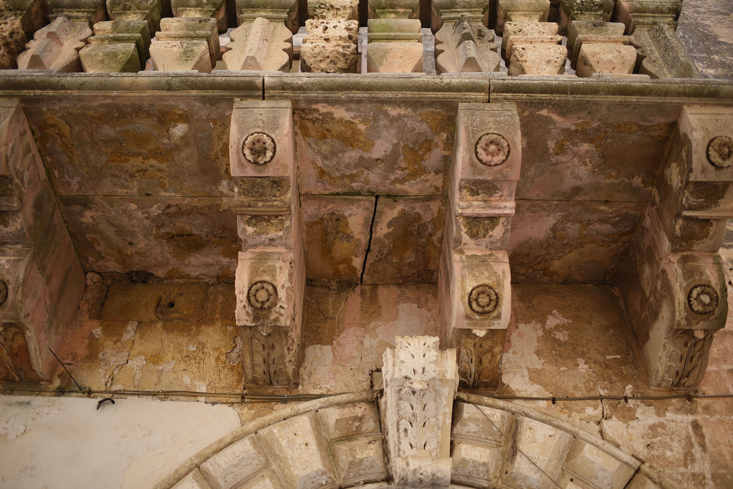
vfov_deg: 37.9
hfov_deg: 54.4
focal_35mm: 35
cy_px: 244
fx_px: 713
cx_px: 366
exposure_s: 1/2000
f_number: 1.4
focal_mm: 35
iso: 125
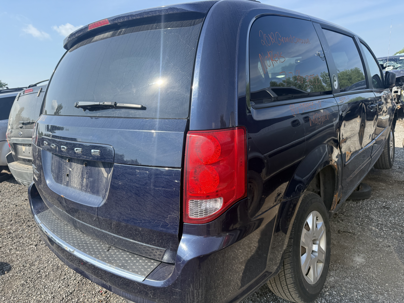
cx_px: 202
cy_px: 152
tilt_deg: -11.5
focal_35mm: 24
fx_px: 280
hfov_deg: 71.6
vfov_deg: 56.8
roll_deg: +5.5
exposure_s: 1/1949
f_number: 1.78
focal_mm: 6.76
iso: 100
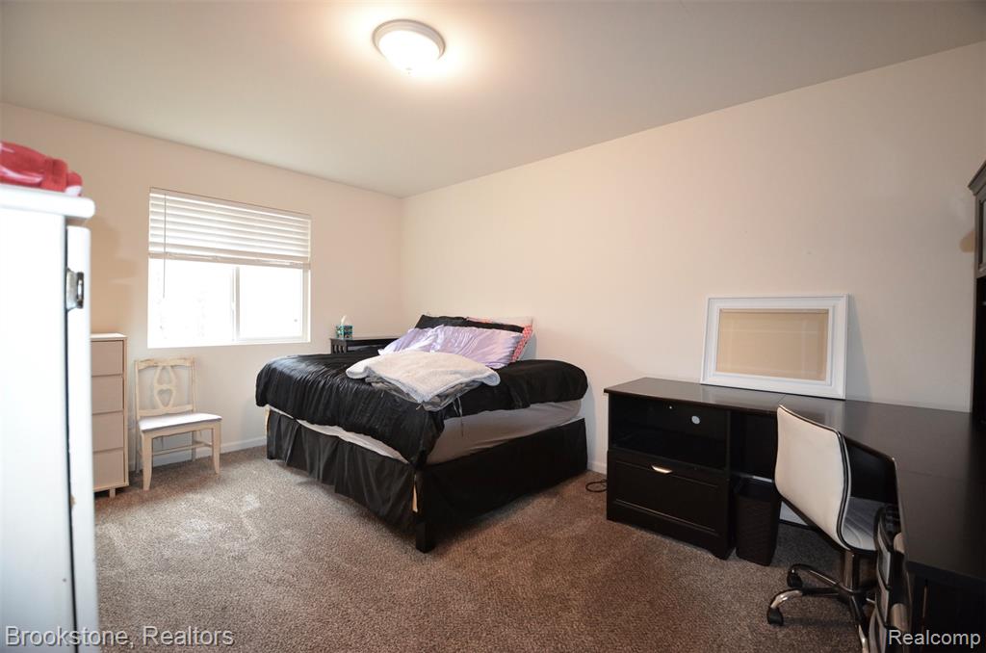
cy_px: 326
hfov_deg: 100.5
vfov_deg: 77.1
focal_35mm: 15
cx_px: 493
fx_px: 410
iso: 1600
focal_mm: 10
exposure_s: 1/60
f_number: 3.5
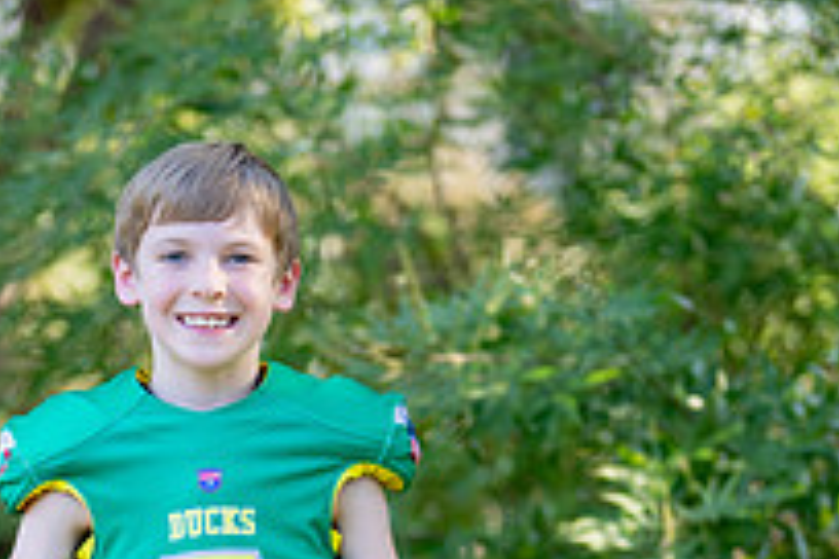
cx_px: 298
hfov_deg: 12.1
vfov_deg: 8.0
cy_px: 717
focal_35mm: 169
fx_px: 3938
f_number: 1.2
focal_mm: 50
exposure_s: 1/800
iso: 100
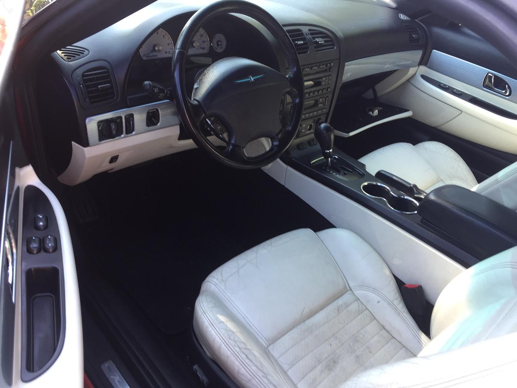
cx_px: 258
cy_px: 194
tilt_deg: -34.6
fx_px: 433
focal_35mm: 29
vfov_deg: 48.2
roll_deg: -10.7
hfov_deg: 61.7
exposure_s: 1/60
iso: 32
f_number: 2.2
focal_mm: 4.15
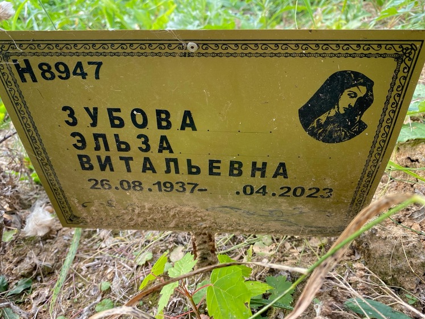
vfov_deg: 49.7
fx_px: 344
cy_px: 149
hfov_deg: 63.4
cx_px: 209
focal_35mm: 28
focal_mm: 4.25
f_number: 1.8
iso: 32
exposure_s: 1/121
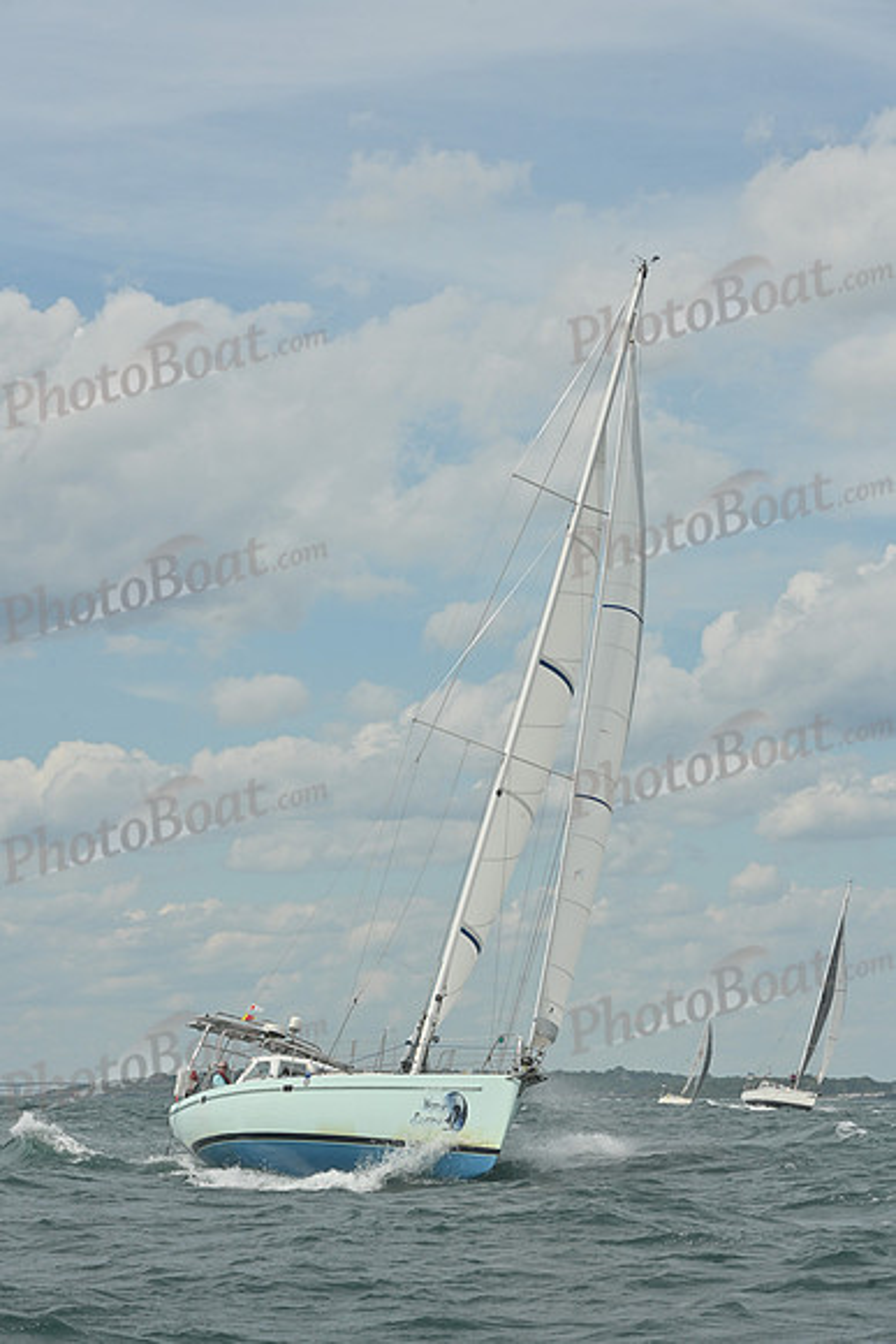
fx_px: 4552
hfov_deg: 11.2
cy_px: 672
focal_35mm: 122
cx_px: 448
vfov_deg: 16.8
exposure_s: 1/1250
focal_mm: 122
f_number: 11
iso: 320
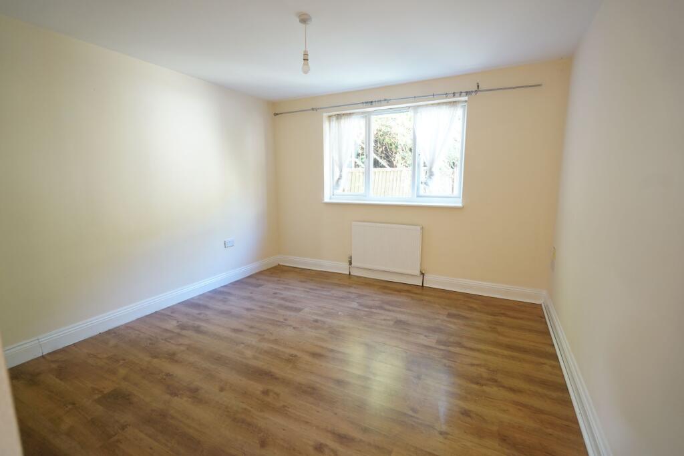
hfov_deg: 96.7
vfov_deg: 73.8
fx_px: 304
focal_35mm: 16
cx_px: 342
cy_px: 228
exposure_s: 1/13
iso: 400
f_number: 4
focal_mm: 16
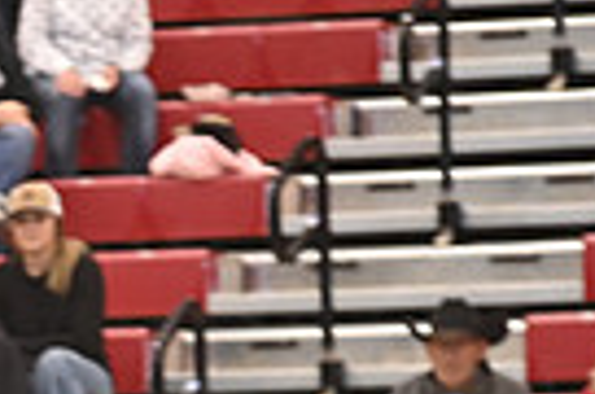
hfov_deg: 2.4
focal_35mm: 856
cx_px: -350
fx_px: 14115
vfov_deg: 1.6
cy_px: 843
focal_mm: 200
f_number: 3.2
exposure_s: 1/250
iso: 1600
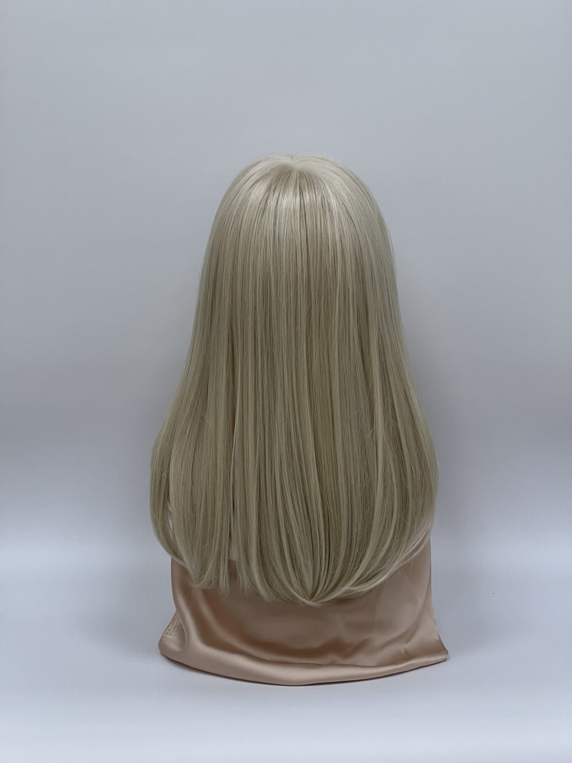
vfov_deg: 25.3
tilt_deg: -12.1
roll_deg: -0.2
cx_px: 286
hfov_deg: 19.1
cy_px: 382
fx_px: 1696
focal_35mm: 77
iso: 160
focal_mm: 9
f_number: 2.8
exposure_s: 1/100
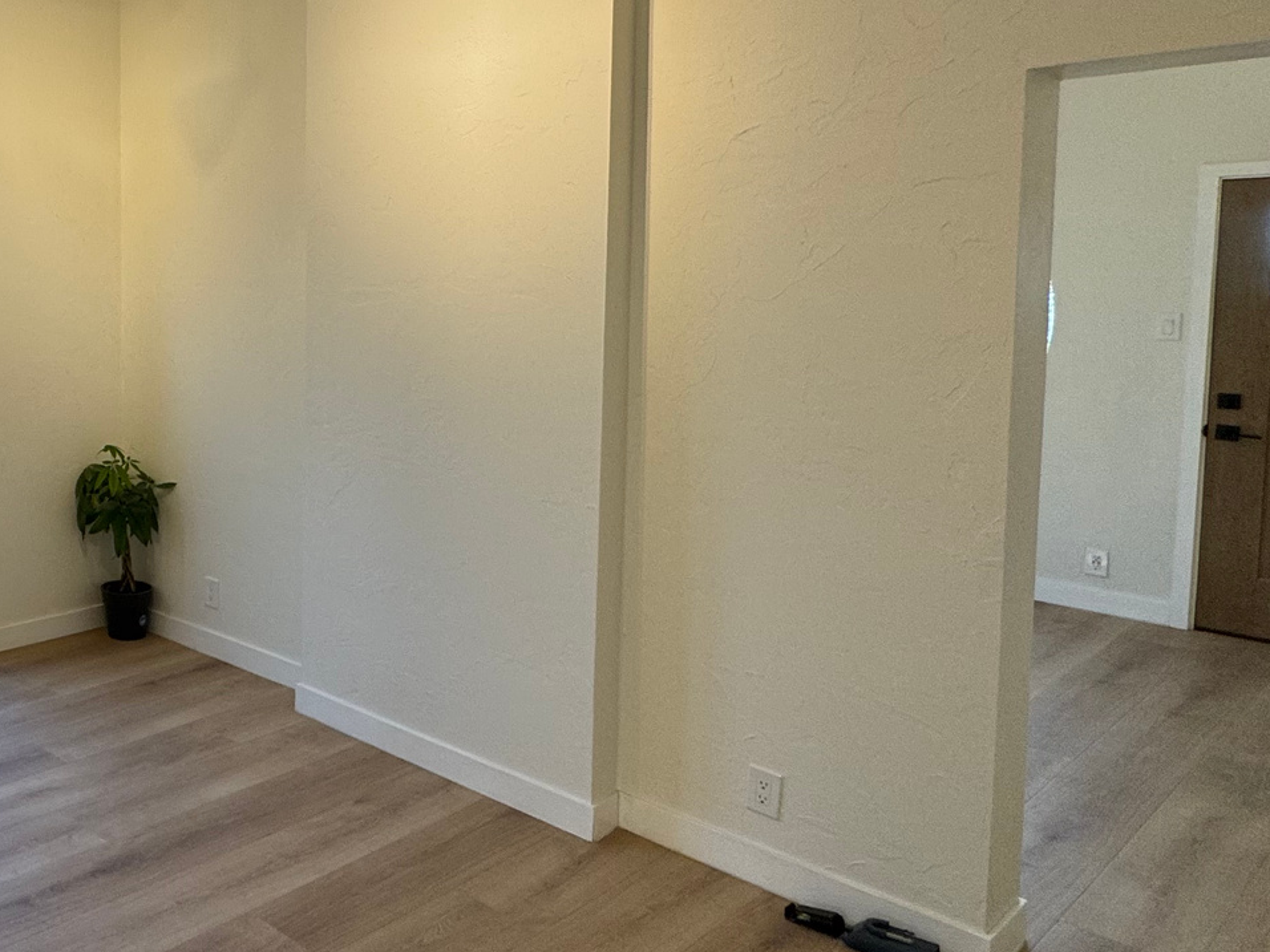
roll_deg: +0.1
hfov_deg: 48.8
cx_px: -8
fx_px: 1101
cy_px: 340
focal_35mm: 30
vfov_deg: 46.3
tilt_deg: -4.5
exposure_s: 1/120
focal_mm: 2.22
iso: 80
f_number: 2.2
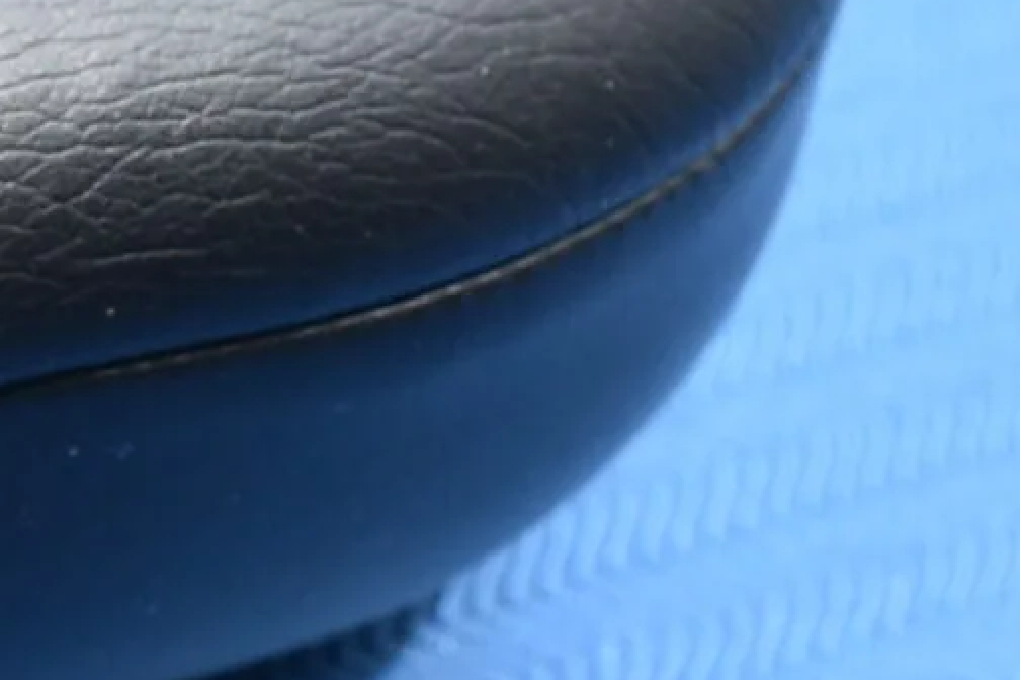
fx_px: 4973
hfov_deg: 10.5
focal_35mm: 176
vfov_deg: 7.8
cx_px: -1206
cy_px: 392
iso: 100
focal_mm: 23
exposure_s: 1/100
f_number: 8
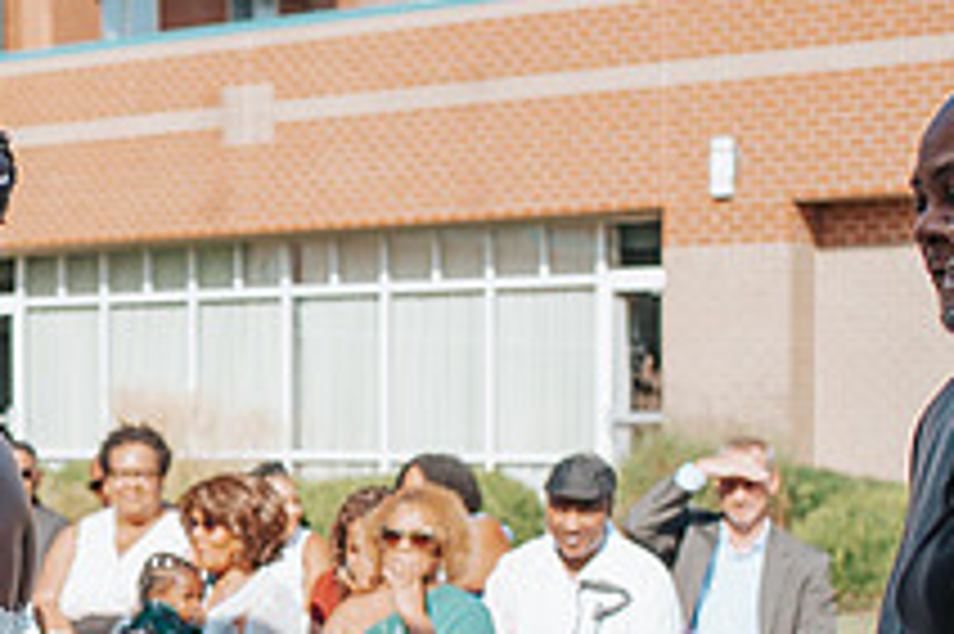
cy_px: 524
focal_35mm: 98
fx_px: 2595
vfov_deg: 13.9
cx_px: -112
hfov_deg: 19.9
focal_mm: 35
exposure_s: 1/1250
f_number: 3.2
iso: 110
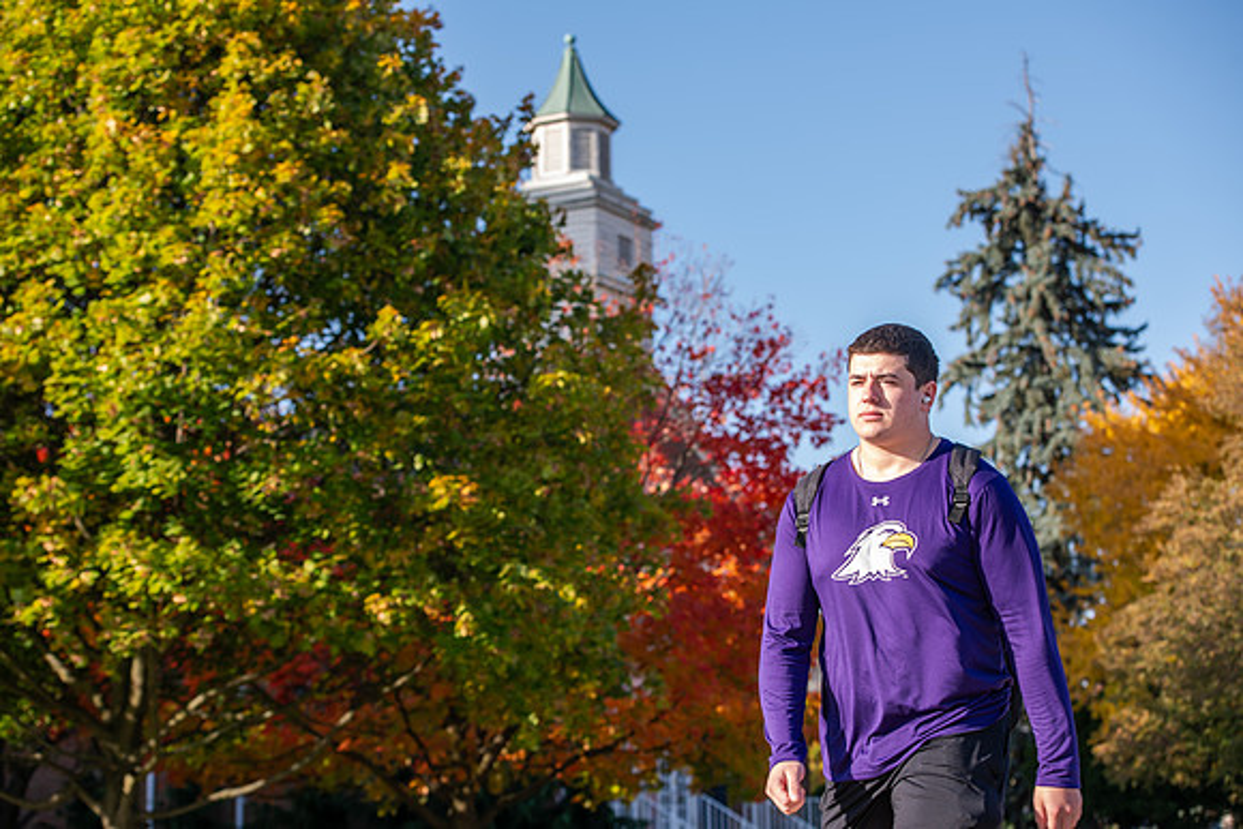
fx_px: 2417
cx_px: 622
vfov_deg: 19.5
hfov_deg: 28.8
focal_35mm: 70
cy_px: 414
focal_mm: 70
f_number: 5
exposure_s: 1/320
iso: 160
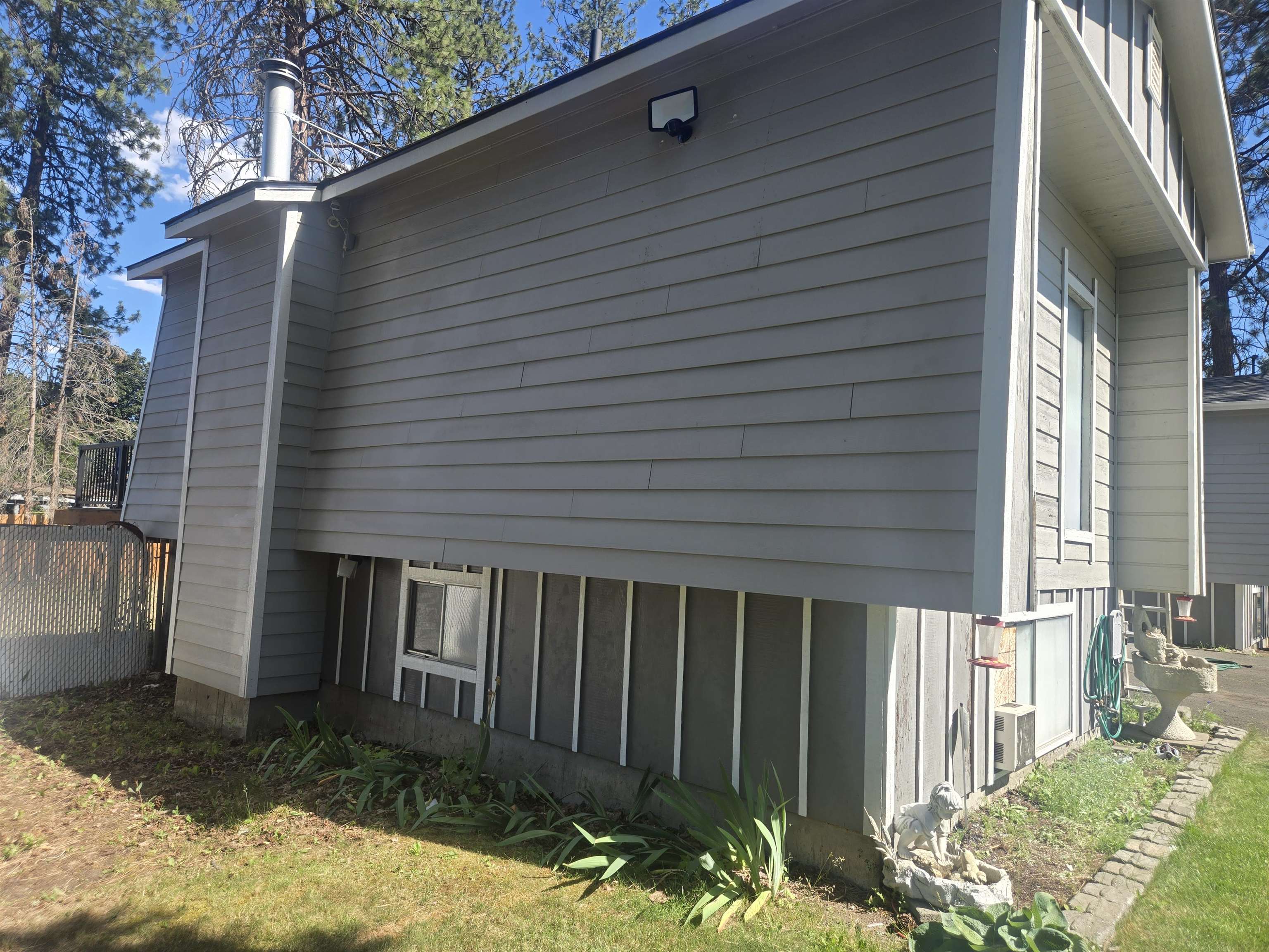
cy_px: 476
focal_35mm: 23
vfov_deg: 58.9
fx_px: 843
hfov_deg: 73.9
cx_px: 634
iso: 25
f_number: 1.8
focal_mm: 5.4
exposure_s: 1/769
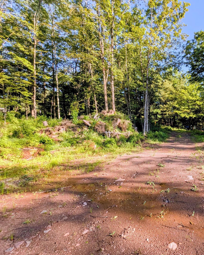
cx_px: 167
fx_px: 121
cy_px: 127
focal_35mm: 16
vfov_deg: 93.1
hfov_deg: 71.2
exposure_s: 1/438
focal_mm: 2.23
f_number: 1.95
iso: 40
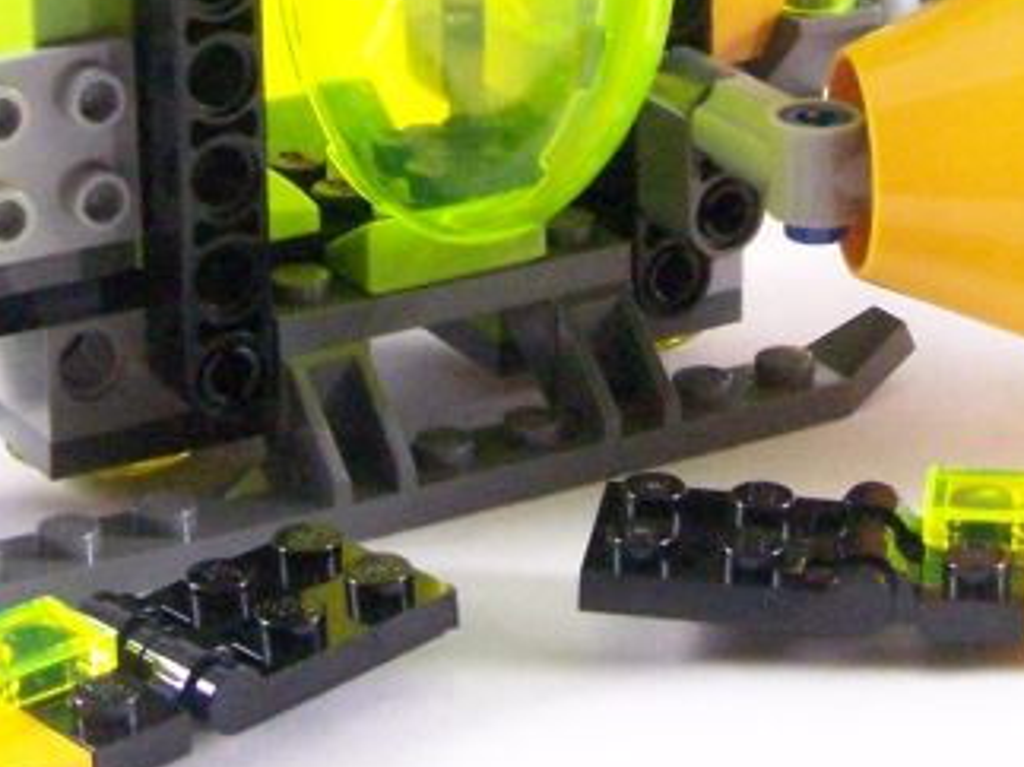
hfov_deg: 15.5
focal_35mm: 127
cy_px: -76
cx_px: 656
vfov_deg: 11.5
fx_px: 3755
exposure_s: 1/60
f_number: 4
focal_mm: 6.7
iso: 400
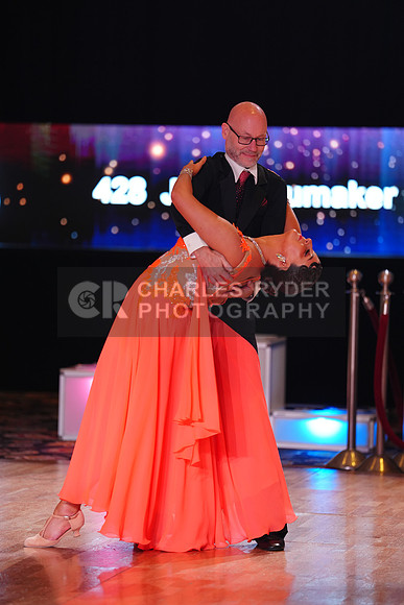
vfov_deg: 11.9
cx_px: 202
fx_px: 2910
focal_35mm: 173
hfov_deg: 7.9
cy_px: 302
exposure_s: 1/250
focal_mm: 173
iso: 800
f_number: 2.8
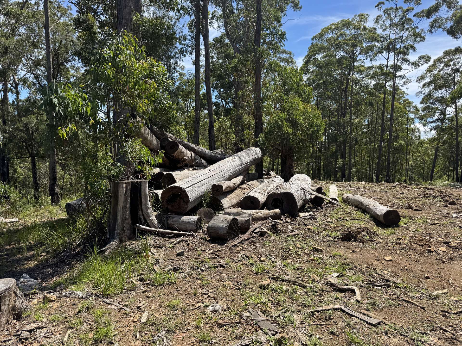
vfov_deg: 56.8
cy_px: 173
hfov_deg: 71.6
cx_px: 231
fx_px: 320
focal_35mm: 24
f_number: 1.78
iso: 80
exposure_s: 1/2105
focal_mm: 6.76
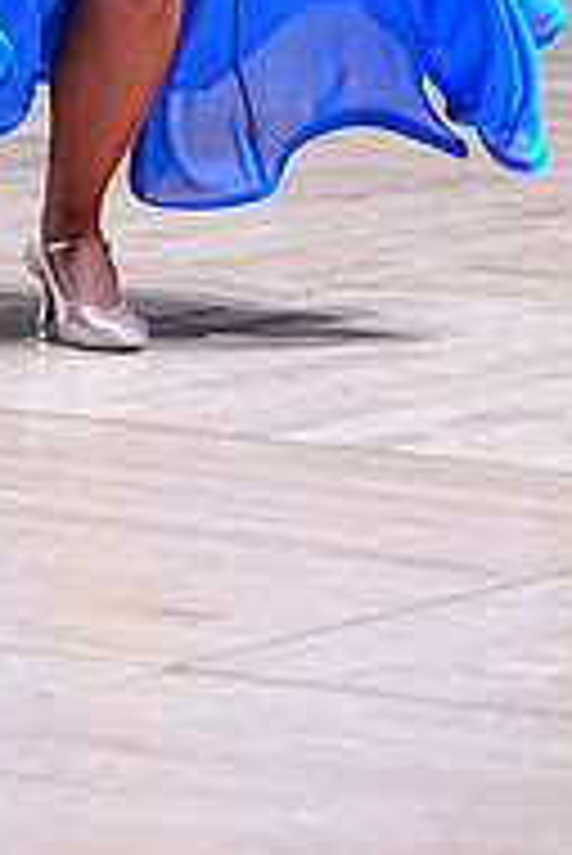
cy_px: -446
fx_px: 6827
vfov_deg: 7.1
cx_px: -119
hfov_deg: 4.8
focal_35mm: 287
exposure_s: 1/400
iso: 1600
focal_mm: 94
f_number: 4
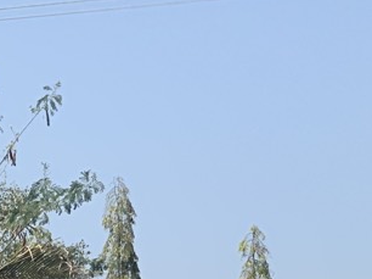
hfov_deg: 7.9
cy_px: 520
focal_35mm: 238
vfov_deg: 6.1
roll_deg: -0.8
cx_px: -427
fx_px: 2556
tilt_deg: +3.6
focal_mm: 6
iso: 16
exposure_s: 1/773
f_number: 2.4
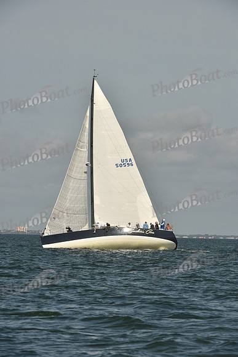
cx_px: 119
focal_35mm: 250
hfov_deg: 5.5
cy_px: 178
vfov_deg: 8.2
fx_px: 2477
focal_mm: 250
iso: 400
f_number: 11
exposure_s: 1/1250
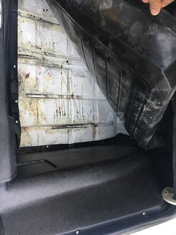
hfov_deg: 48.2
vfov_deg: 61.7
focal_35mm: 29
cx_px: 88
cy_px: 118
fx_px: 197
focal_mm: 4.15
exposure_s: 1/33
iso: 80
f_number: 2.2
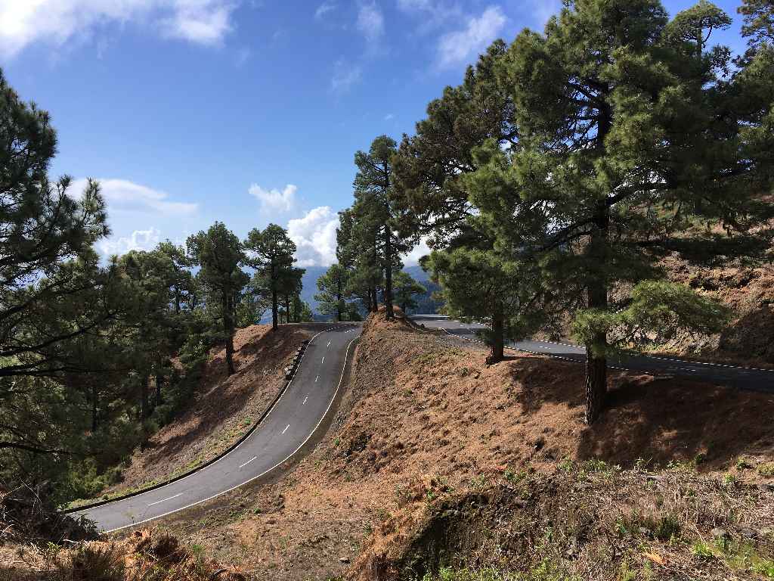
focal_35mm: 29
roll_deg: -1.1
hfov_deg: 61.7
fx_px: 648
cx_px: 387
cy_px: 290
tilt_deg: -4.3
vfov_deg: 48.2
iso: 25
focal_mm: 4.15
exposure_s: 1/1832
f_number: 2.2
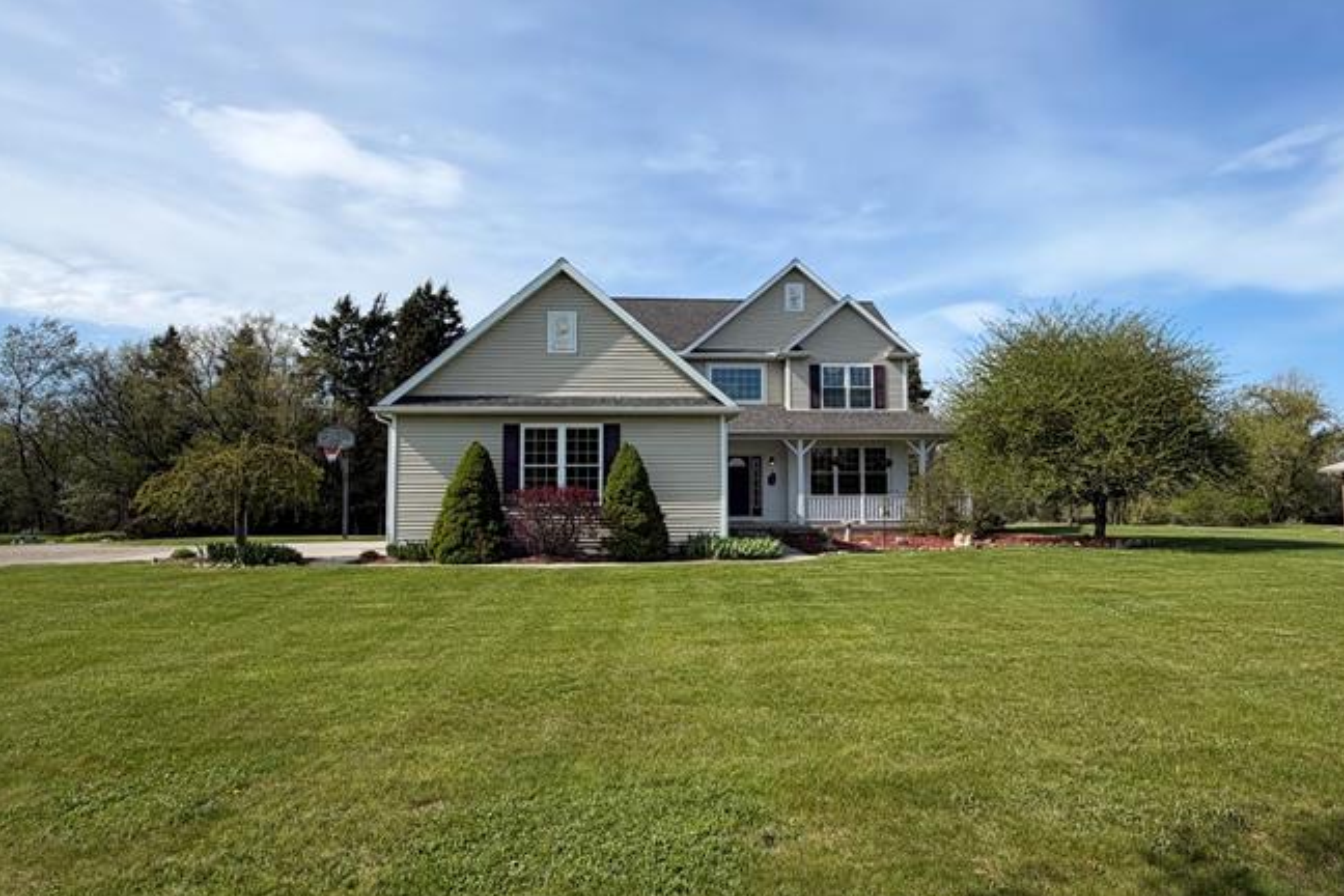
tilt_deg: +6.0
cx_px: 707
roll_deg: +0.8
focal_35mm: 23
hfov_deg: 76.0
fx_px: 859
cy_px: 423
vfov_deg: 55.1
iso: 20
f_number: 2.2
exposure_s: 1/914
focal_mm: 2.22
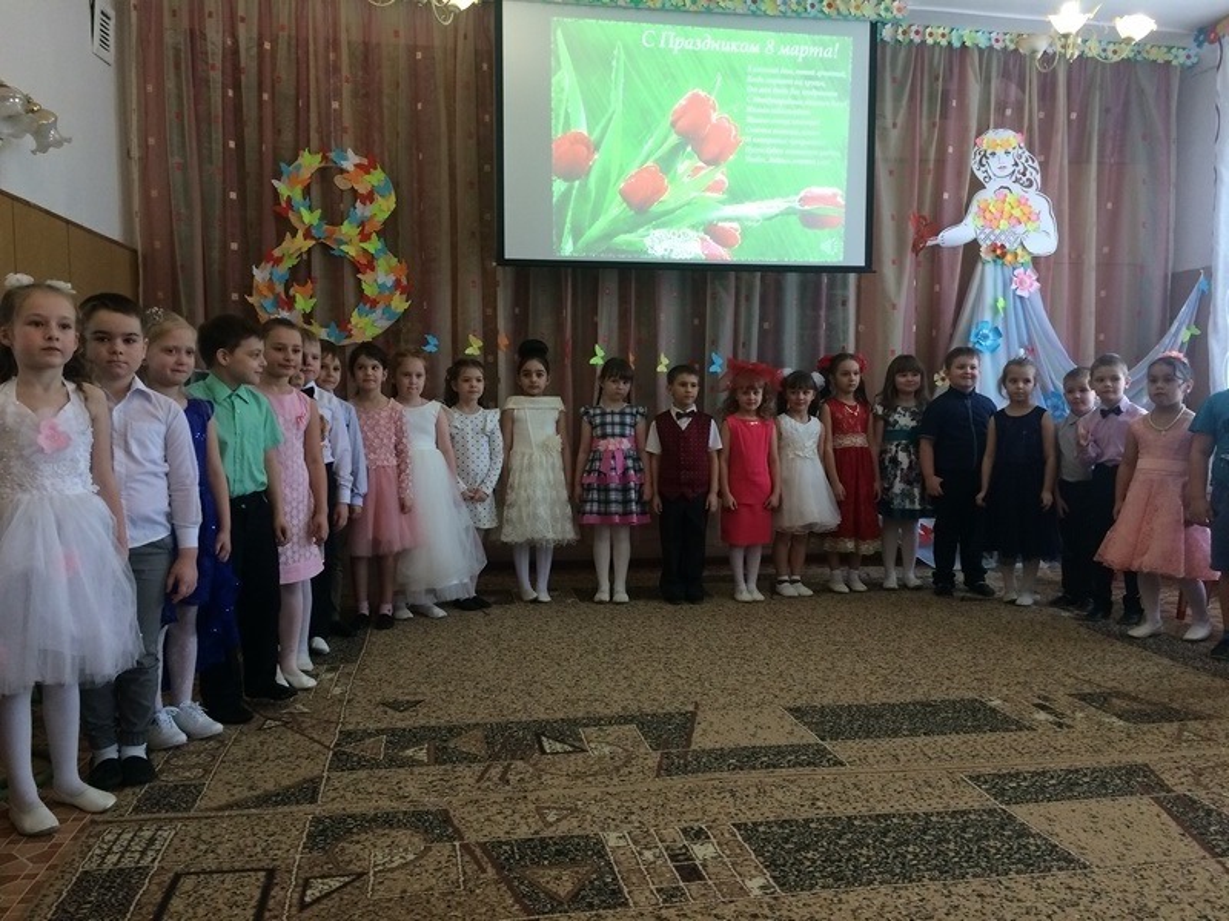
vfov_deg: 48.2
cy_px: 460
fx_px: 1030
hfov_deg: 61.7
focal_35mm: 29
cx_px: 614
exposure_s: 1/33
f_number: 2.2
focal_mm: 4.15
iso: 64
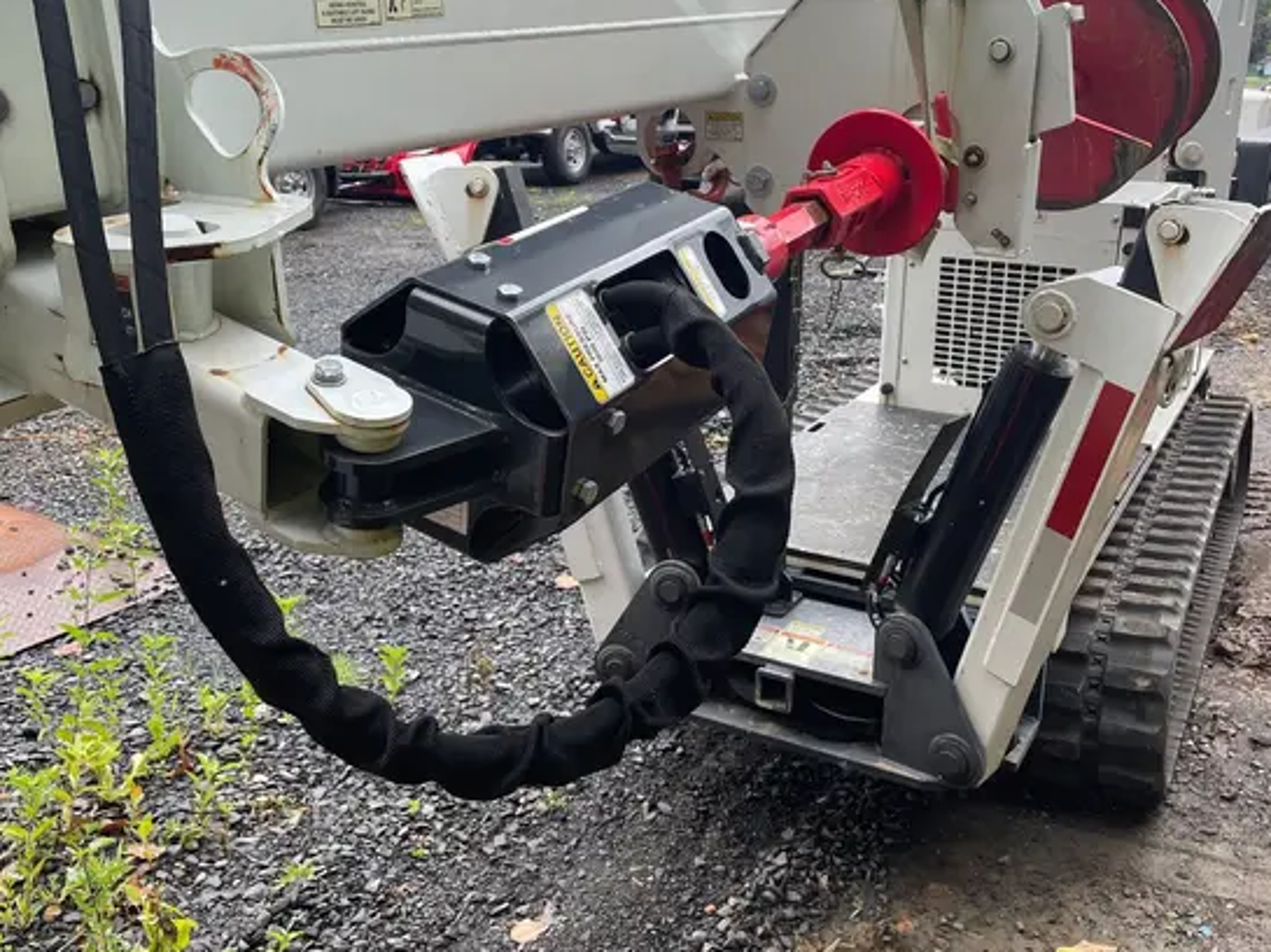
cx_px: 639
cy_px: 405
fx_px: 1284
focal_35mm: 35
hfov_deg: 52.7
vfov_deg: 40.6
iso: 80
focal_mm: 4.2
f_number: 1.6
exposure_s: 1/121
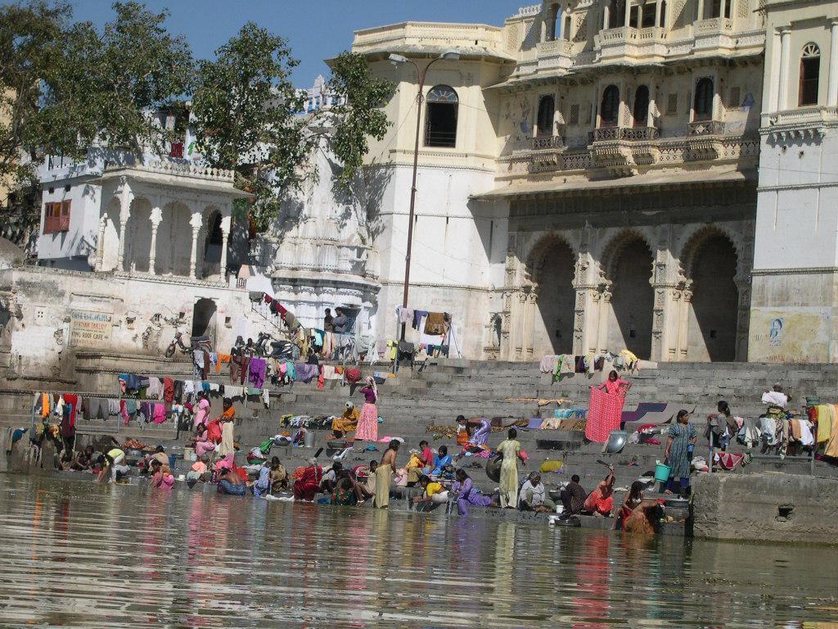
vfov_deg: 14.5
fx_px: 2469
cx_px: 419
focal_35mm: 102
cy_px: 314
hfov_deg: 19.3
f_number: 13
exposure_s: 1/149
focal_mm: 21.6
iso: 100
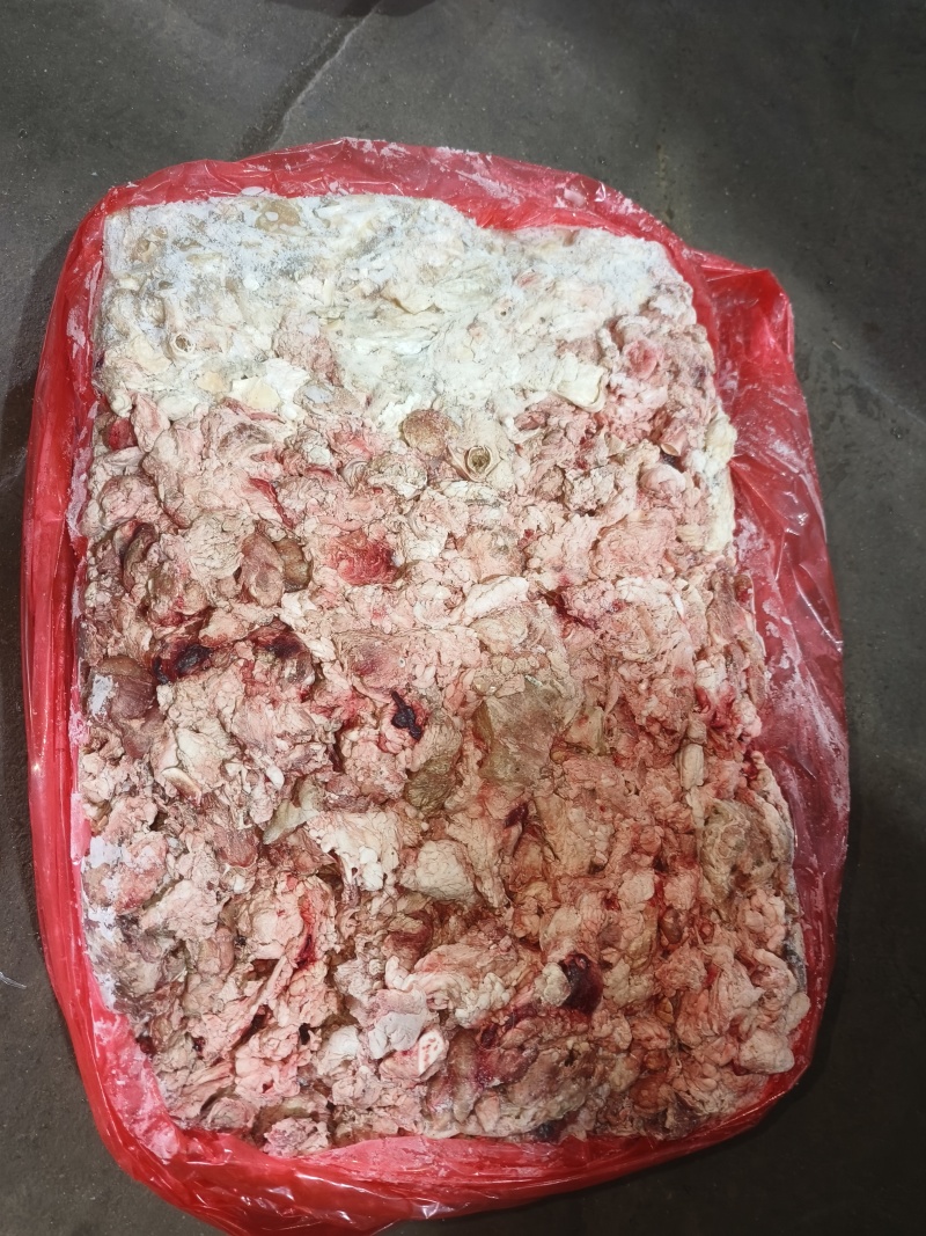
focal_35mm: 23
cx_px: 463
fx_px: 821
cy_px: 618
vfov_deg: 73.9
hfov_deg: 58.9
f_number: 1.75
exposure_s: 1/50
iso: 646
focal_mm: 5.5
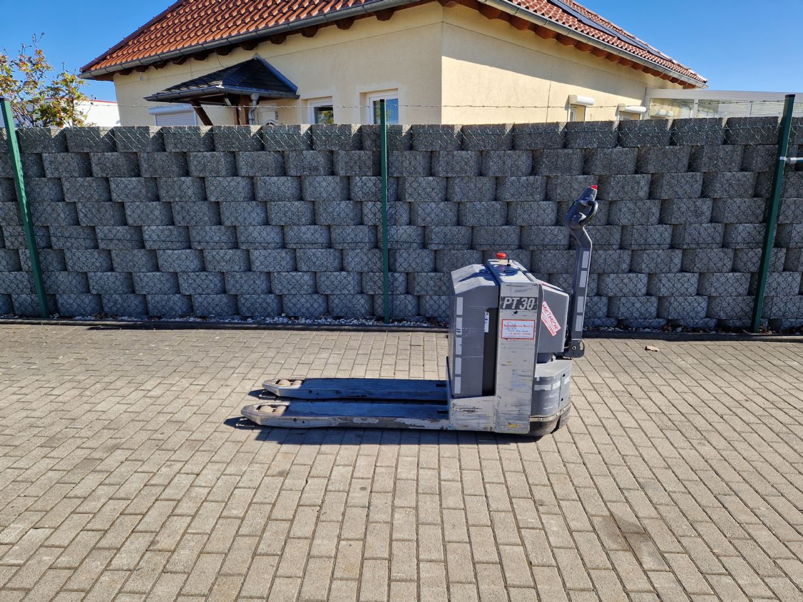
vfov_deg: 58.9
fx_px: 534
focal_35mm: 23
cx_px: 402
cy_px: 301
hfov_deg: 73.9
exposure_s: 1/904
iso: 50
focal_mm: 5.4
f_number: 1.8
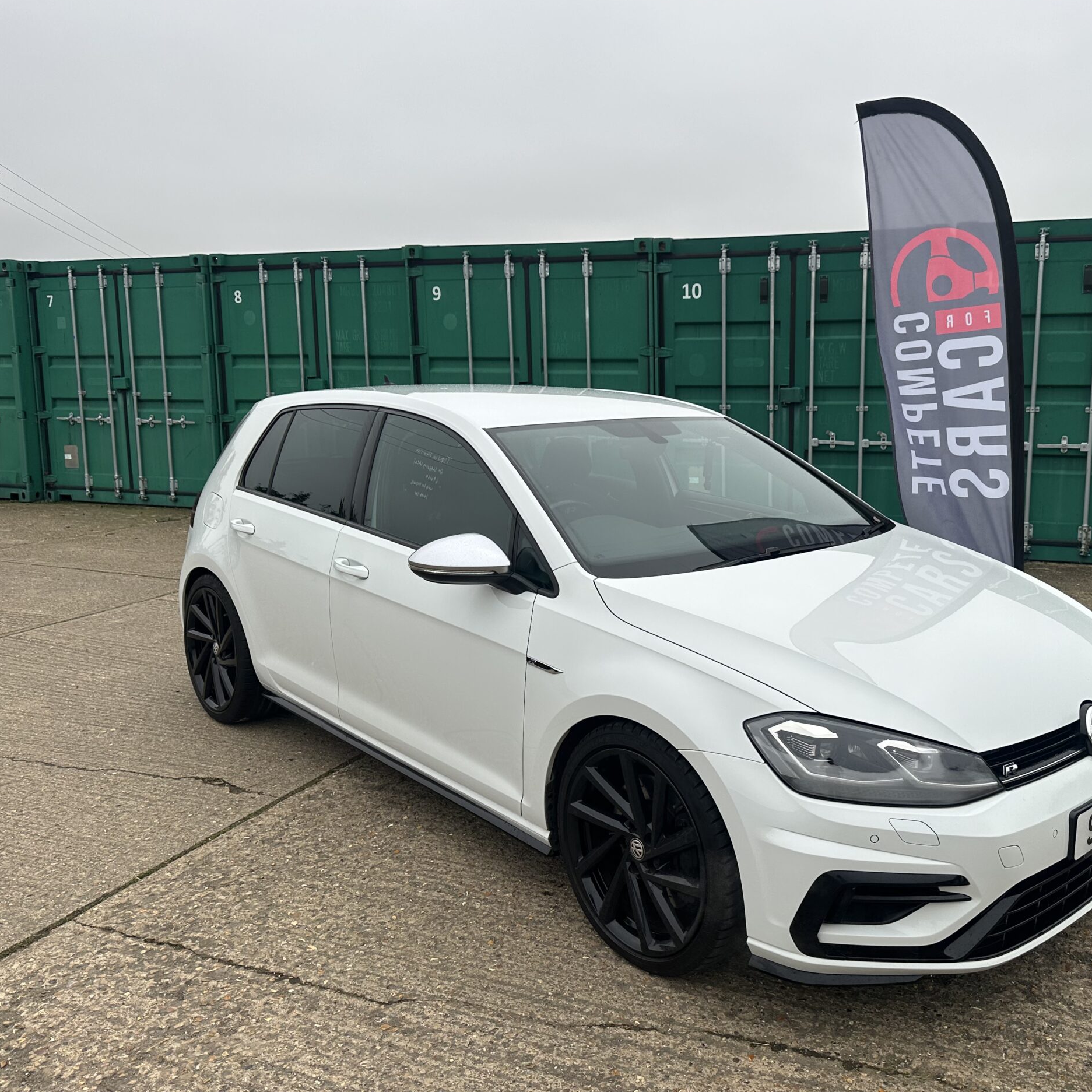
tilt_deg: -10.5
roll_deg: -0.9
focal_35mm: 29
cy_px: 533
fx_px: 1035
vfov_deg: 55.6
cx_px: 717
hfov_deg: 54.6
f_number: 1.78
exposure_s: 1/435
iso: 80
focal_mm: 6.86
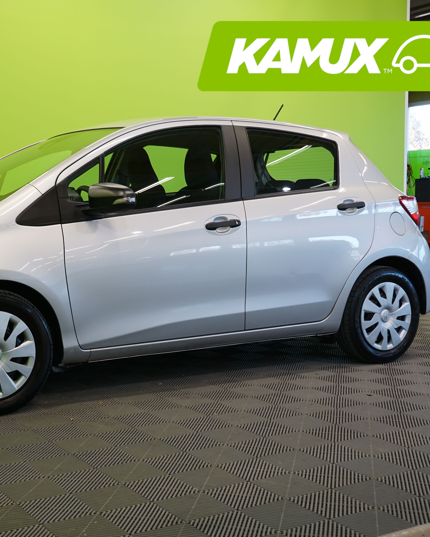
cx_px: 95
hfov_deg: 29.7
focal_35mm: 50
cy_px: 267
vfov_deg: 37.3
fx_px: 795
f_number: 6.3
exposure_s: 1/30
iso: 500
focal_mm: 35
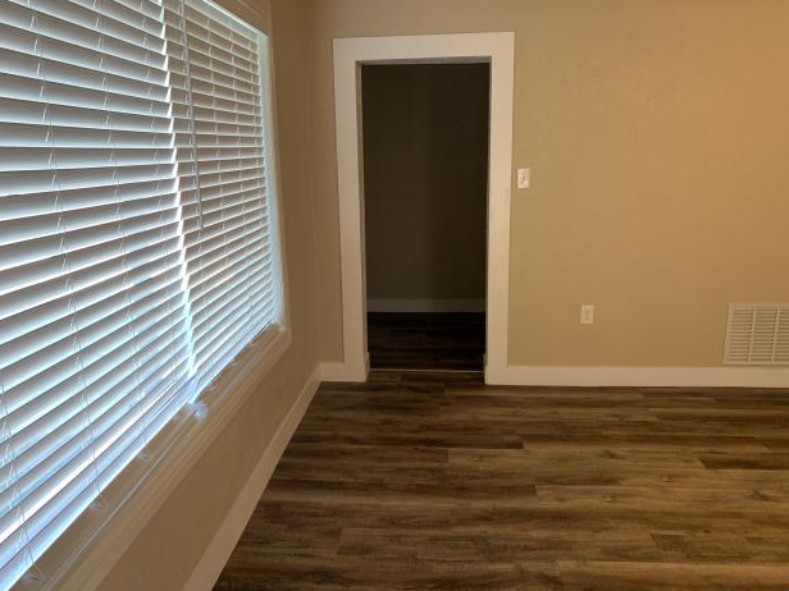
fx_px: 615
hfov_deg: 65.3
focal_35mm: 27
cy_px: 293
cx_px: 406
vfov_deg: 51.4
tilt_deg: -11.4
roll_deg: +0.5
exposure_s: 1/60
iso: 80
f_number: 1.8
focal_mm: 4.25
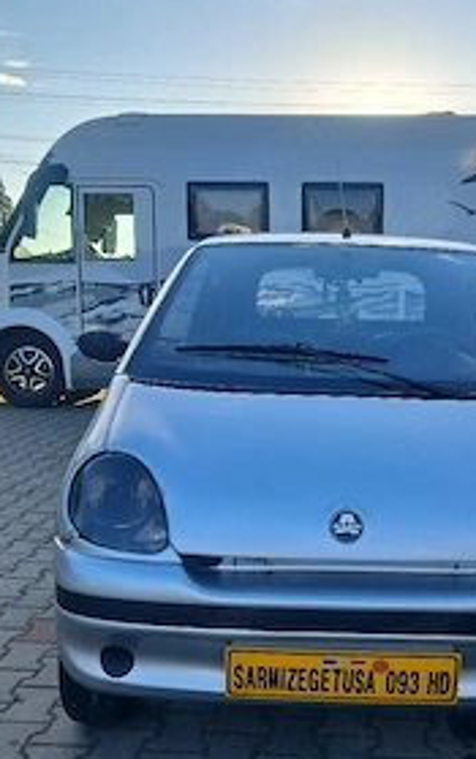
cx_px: 335
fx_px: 849
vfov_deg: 48.2
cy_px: 400
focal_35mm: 41
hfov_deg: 31.0
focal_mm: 4
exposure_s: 1/370
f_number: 1.8
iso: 50
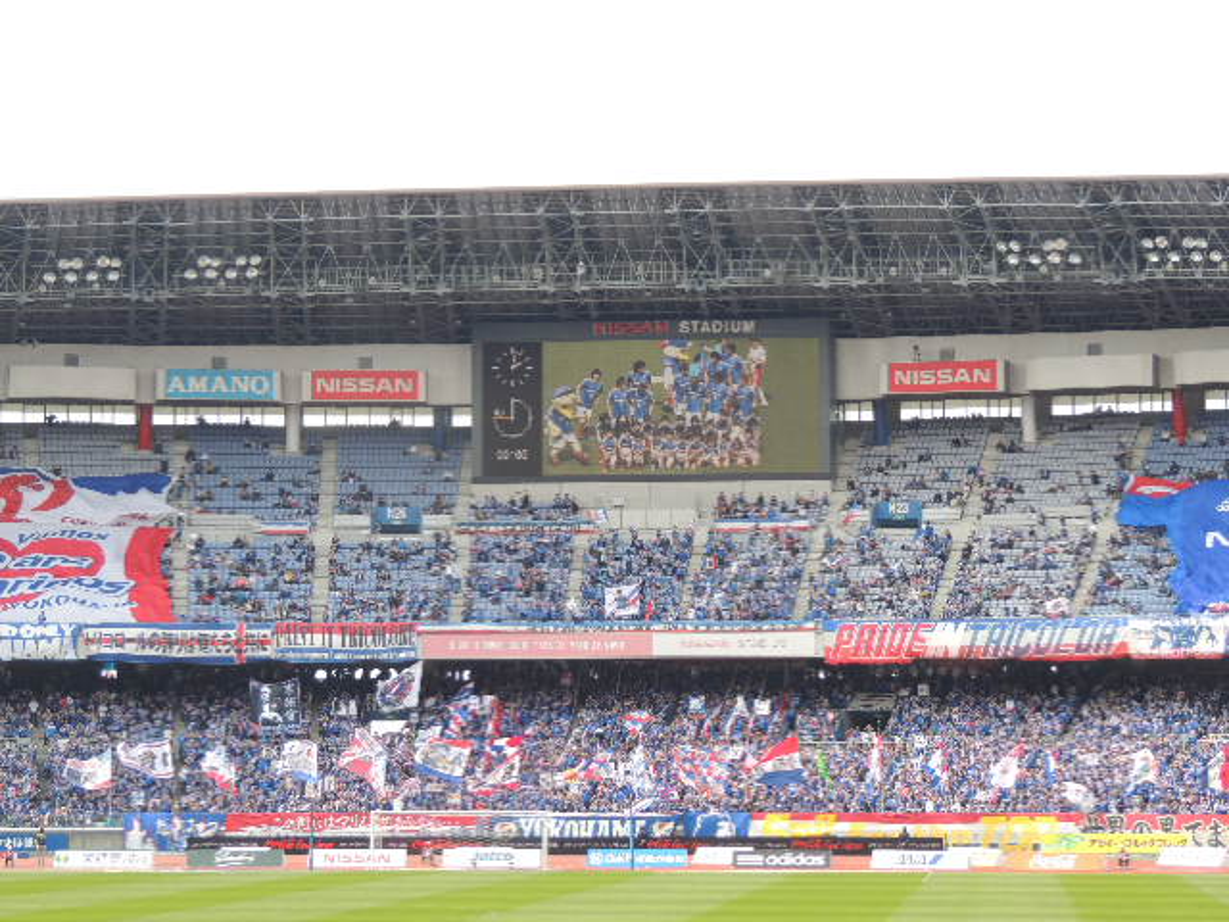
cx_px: 614
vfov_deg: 14.8
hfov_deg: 19.6
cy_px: 461
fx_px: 3550
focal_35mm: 100
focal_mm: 17.8
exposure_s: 1/160
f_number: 4.1
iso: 100
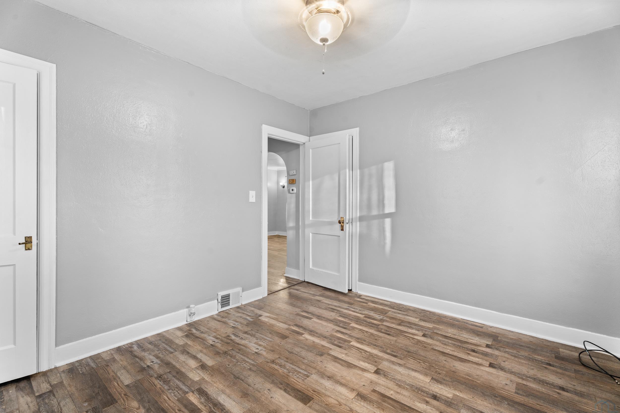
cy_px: 206
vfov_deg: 73.8
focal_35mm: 16
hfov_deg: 96.7
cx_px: 310
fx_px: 276
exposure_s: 1
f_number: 8
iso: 250
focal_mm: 16
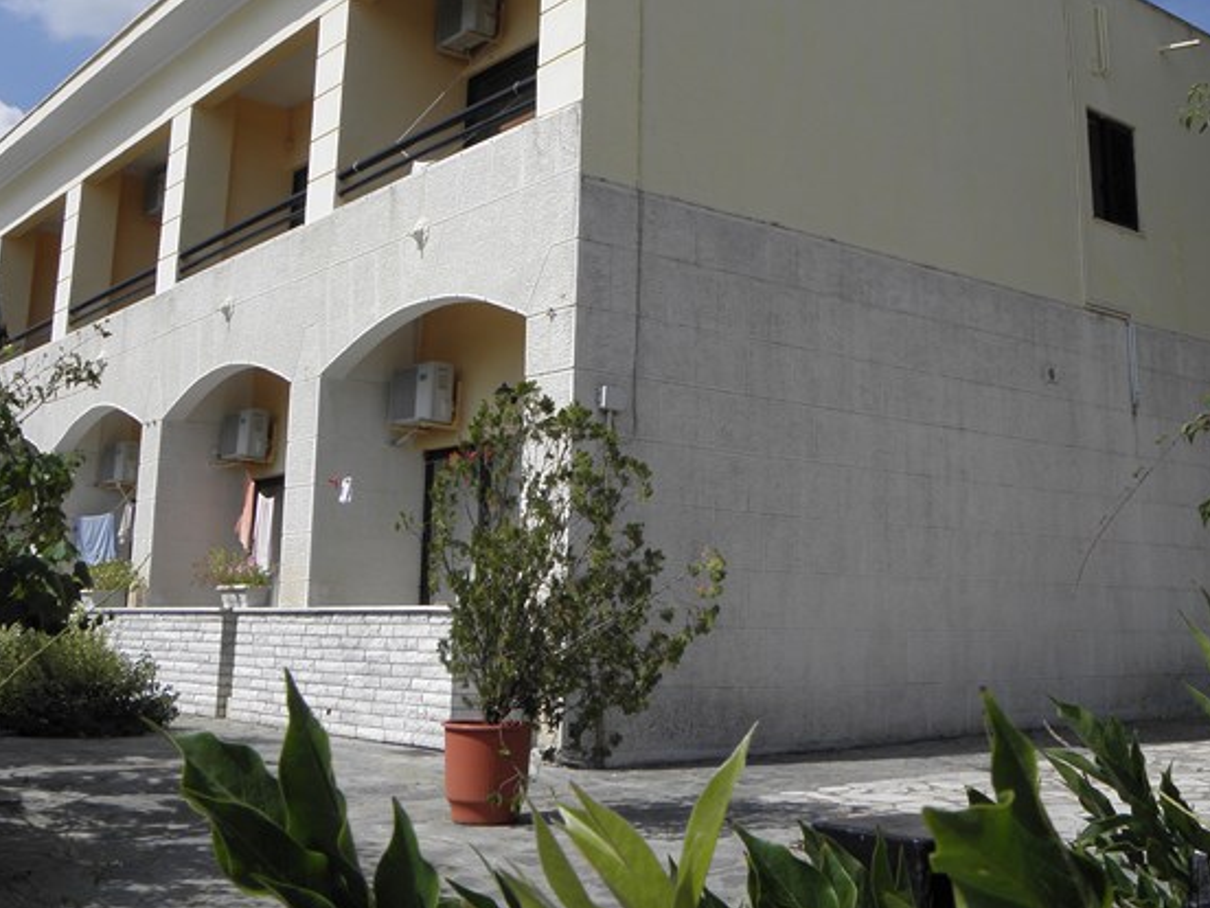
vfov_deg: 34.0
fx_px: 1468
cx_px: 697
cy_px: 303
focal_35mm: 42
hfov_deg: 44.7
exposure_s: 1/400
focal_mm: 5.16
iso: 64
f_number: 5.6
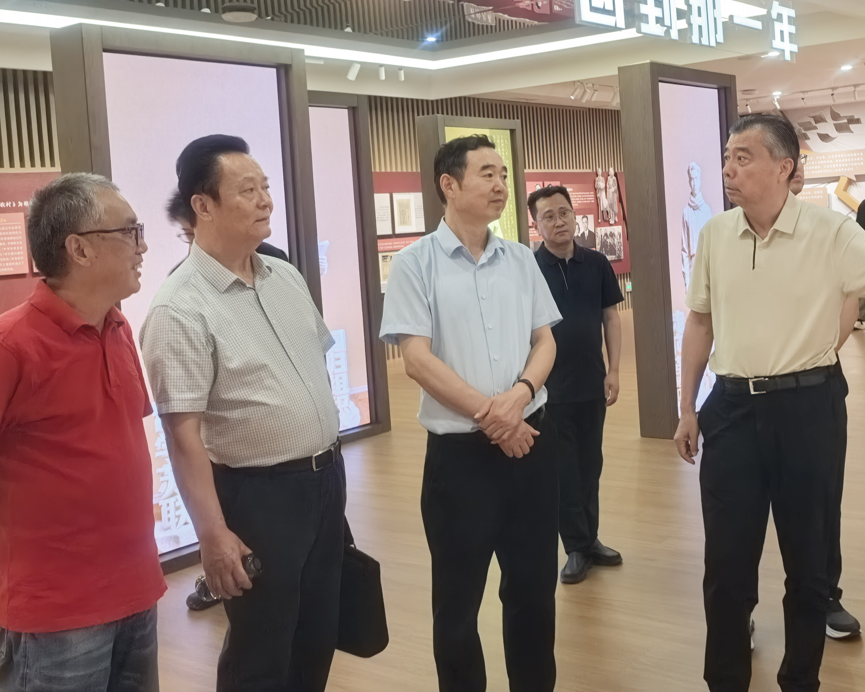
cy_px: 260
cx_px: 619
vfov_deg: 37.1
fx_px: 1024
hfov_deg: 44.7
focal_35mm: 40
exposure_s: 1/50
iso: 200
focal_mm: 6.98
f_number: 4
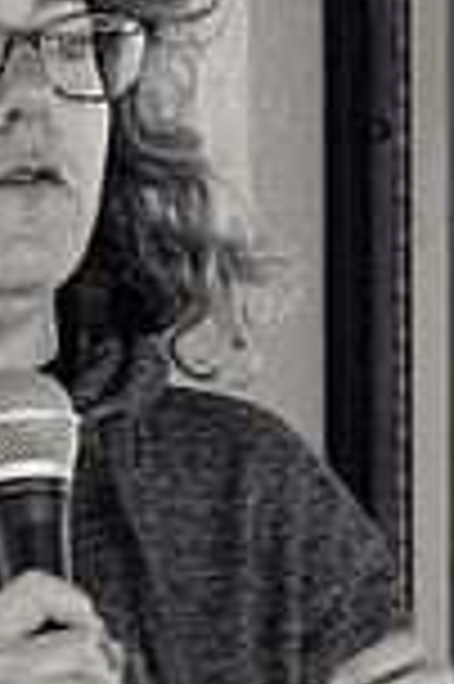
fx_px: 20058
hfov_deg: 1.3
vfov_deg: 2.0
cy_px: 764
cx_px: 390
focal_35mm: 1058
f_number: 7.1
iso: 80
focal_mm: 120
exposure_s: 1/60
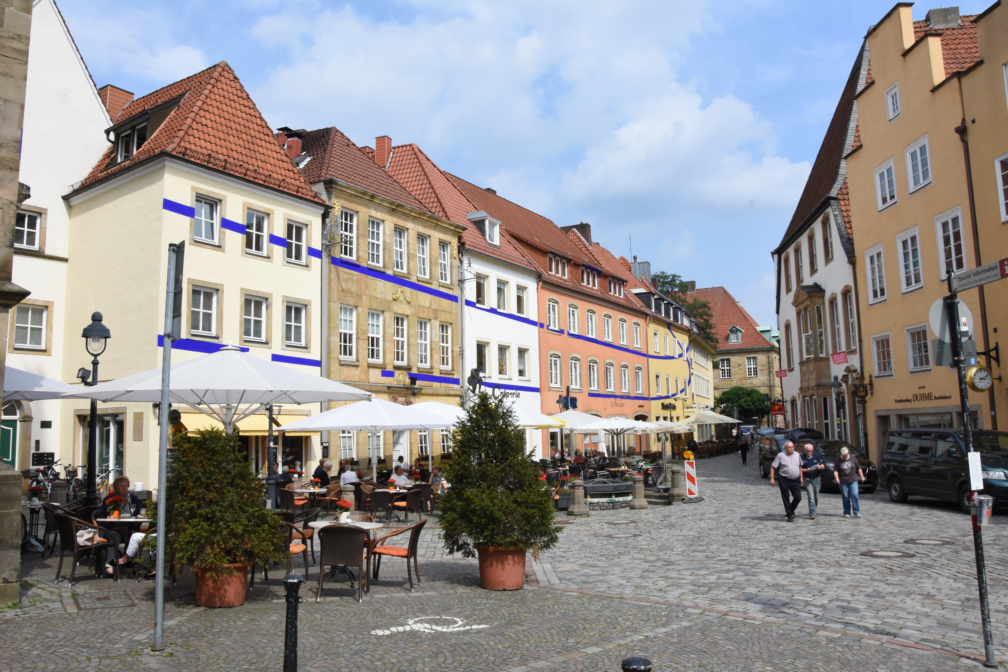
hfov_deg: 67.4
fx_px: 756
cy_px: 336
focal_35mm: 27
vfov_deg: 47.9
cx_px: 504
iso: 1000
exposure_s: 1/640
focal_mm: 18
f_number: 14
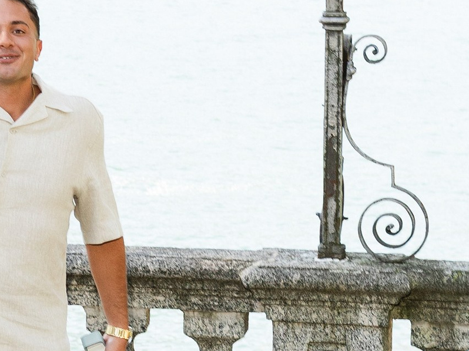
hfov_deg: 9.8
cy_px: -64
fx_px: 2695
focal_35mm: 199
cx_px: -147
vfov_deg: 7.4
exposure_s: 1/250
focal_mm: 43
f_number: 6.3
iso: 250
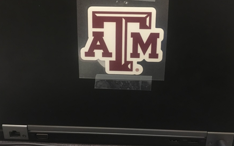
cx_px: 118
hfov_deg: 54.0
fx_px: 230
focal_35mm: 36
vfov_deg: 34.8
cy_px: 44
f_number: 2.2
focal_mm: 4.15
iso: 250
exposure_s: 1/15
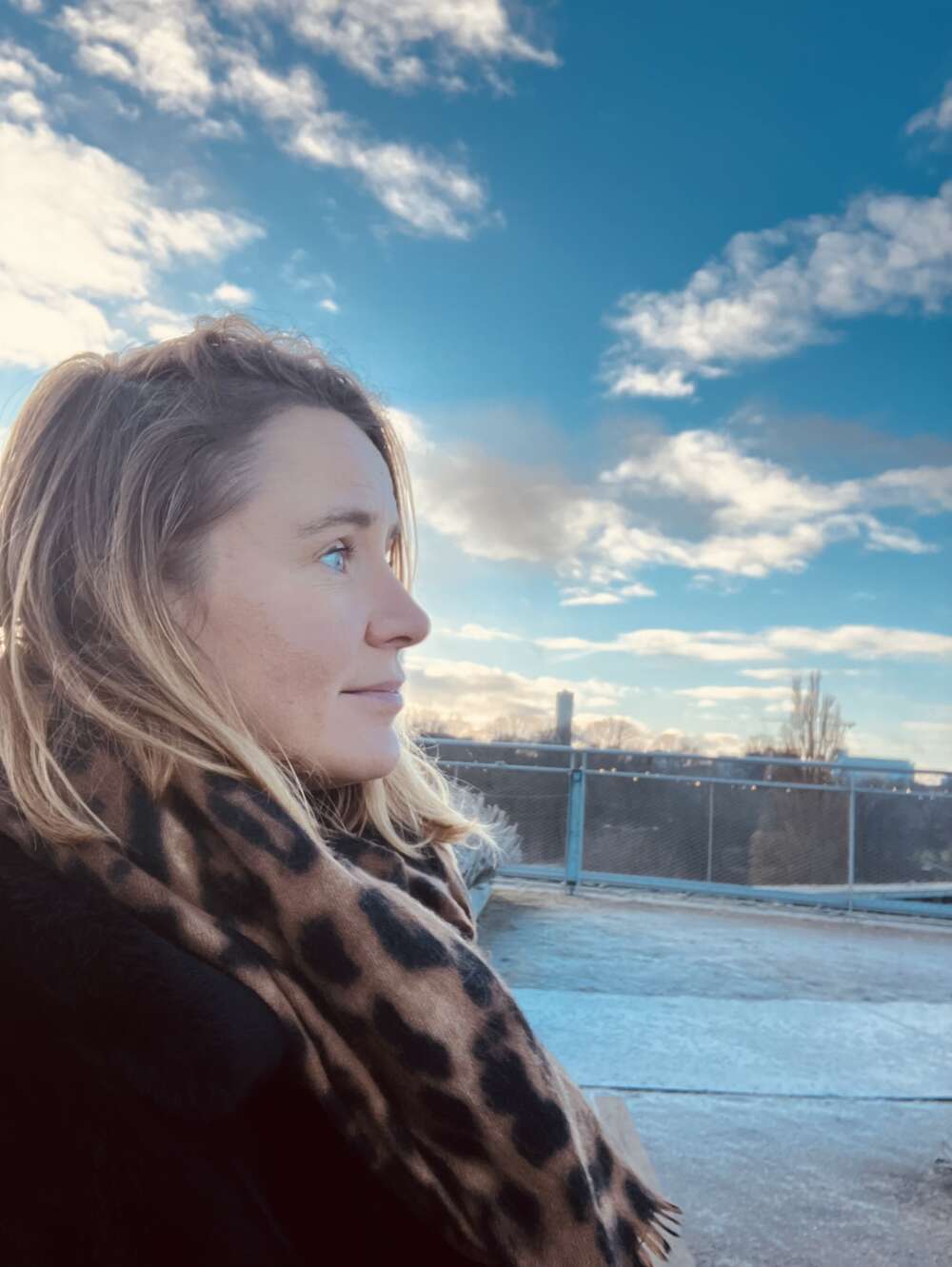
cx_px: 476
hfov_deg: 44.2
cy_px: 634
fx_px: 1172
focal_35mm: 32
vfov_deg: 56.8
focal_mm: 2.87
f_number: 2.2
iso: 20
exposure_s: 1/344
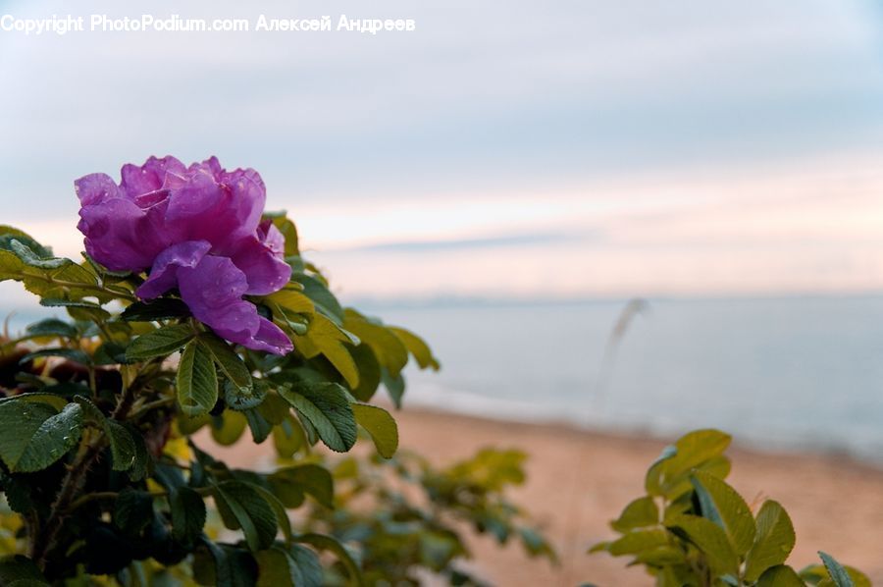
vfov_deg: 21.5
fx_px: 1544
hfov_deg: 31.9
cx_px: 442
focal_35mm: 63
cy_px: 294
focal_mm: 42
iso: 400
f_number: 4.8
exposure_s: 1/1250
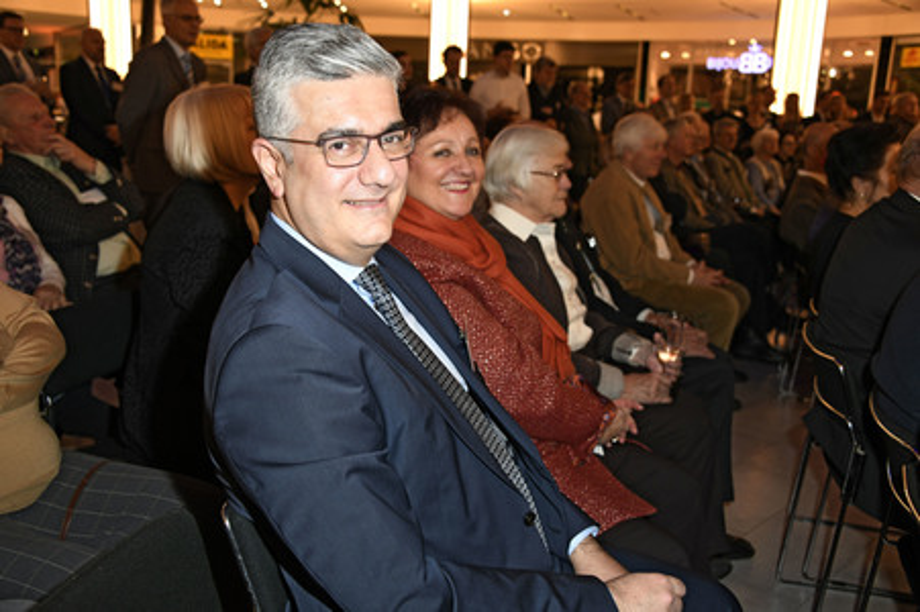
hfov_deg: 53.2
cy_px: 306
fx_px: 919
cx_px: 460
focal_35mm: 36
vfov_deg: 36.8
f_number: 6.3
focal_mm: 36
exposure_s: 1/100
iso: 800
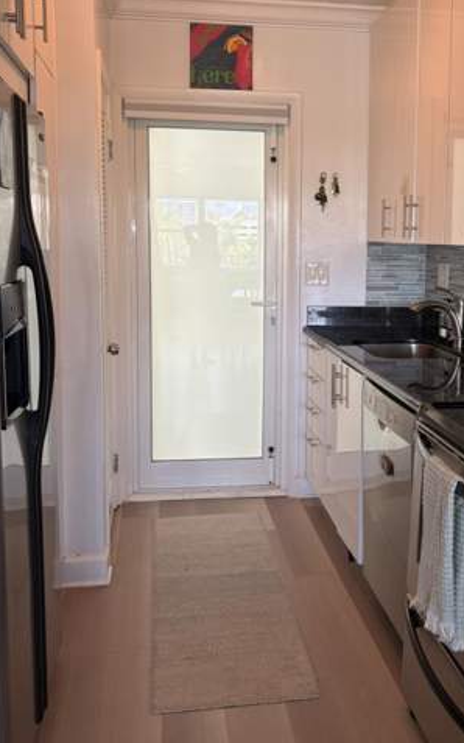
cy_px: 319
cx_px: 319
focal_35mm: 37
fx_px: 749
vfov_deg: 52.6
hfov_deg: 34.0
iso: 80
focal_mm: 5.96
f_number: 1.6
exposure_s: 1/60
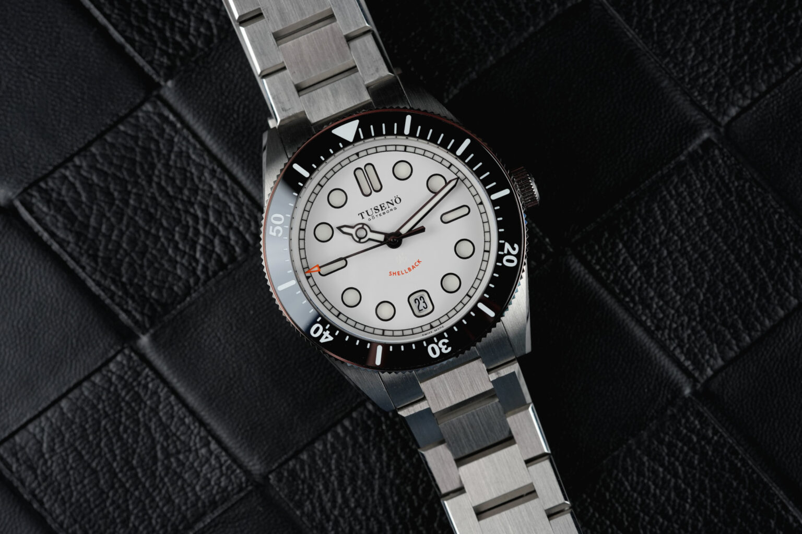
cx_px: 401
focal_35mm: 50
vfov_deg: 27.0
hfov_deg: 39.6
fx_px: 1114
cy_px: 267
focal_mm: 50
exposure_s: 1/100
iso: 400
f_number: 6.3
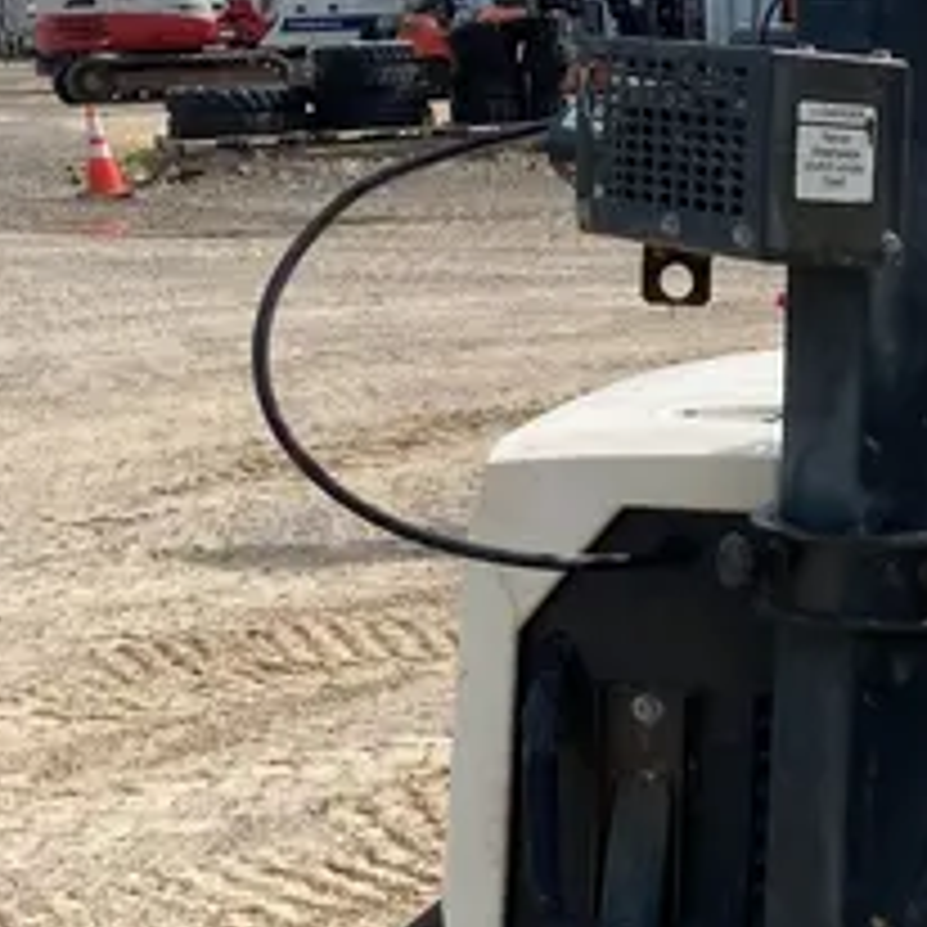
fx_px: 2666
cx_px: 1166
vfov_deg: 19.6
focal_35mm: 88
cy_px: 709
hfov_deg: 18.5
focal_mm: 3.99
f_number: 1.8
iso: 20
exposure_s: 1/1621
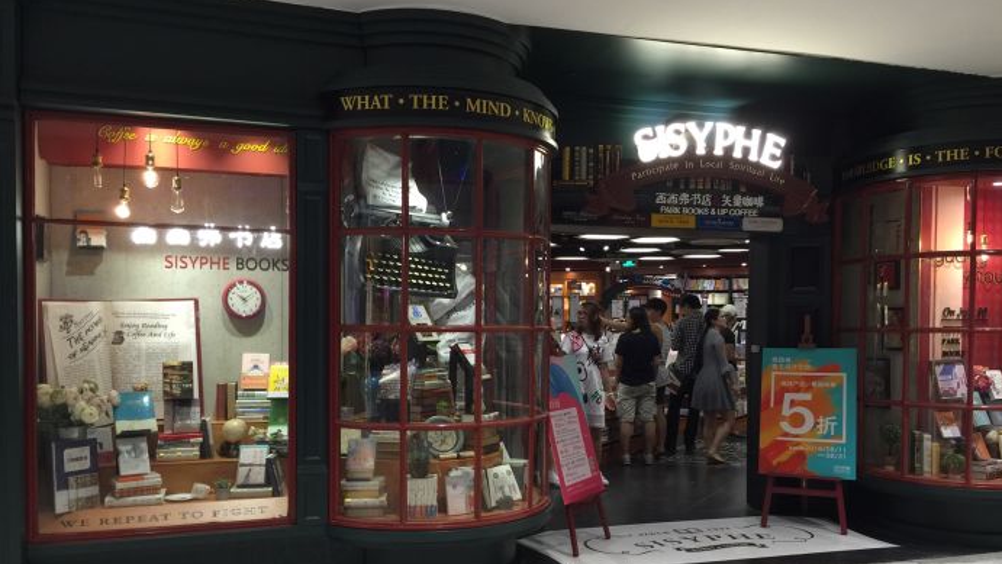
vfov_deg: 36.5
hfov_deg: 61.0
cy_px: 352
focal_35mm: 32
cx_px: 503
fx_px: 850
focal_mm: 4.15
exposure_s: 1/17
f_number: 2.2
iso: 50
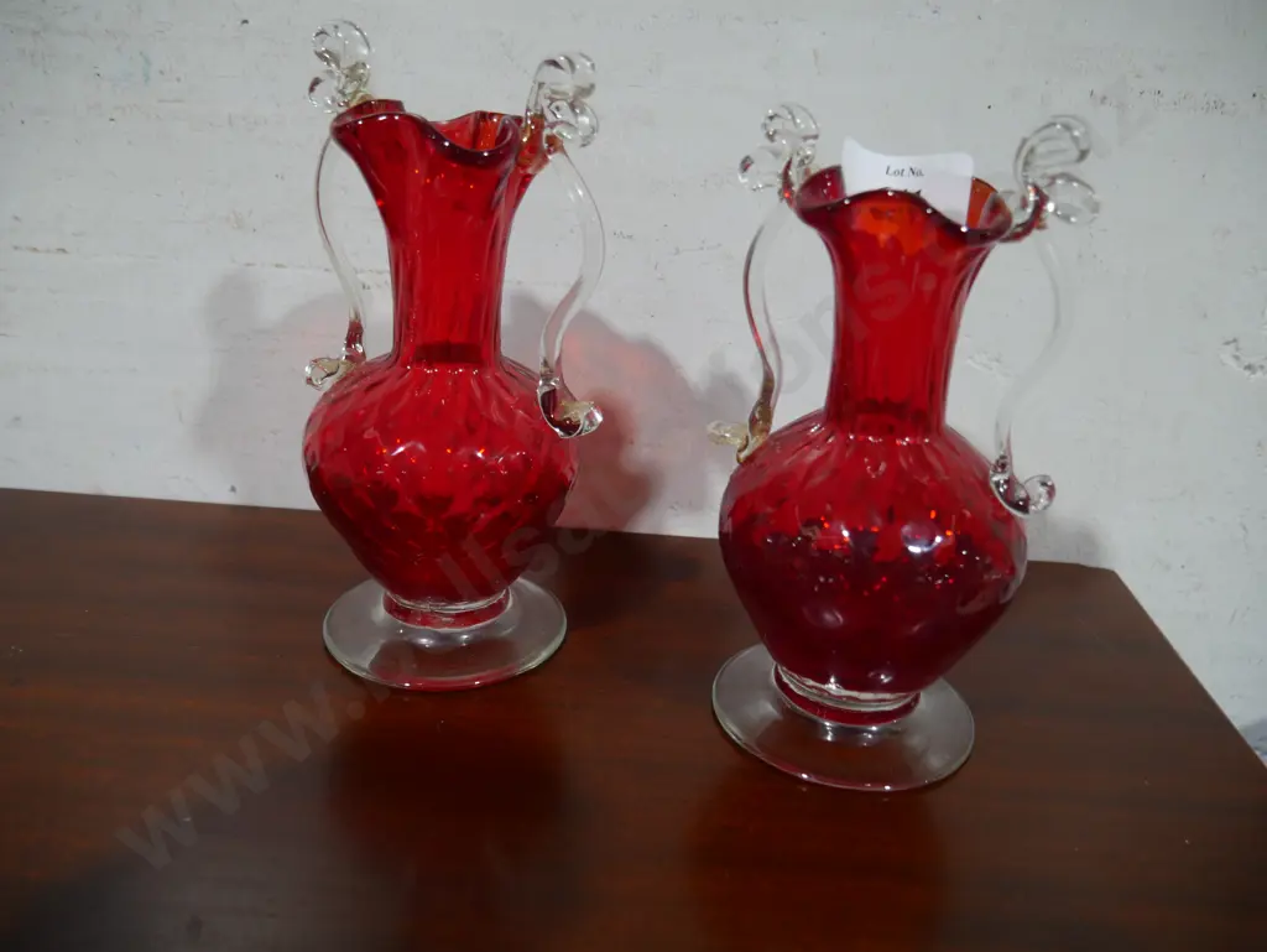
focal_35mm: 28
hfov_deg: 63.4
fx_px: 1025
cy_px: 476
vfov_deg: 49.8
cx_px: 634
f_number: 3.5
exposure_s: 1/60
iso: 250
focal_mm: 14
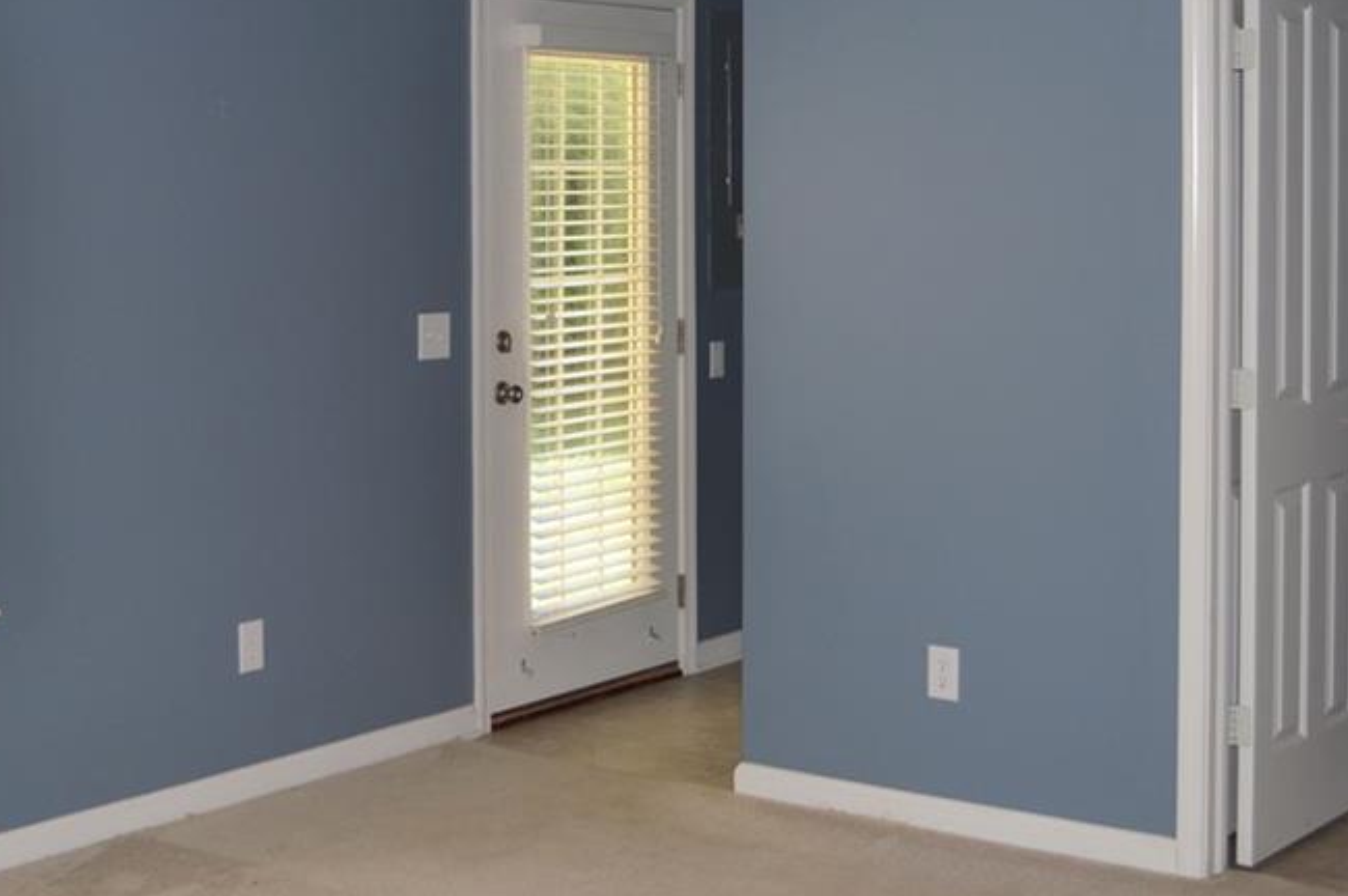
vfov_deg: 25.6
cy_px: 226
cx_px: 606
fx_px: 1945
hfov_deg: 38.2
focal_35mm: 52
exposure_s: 1/125
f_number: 4
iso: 220
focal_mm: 22
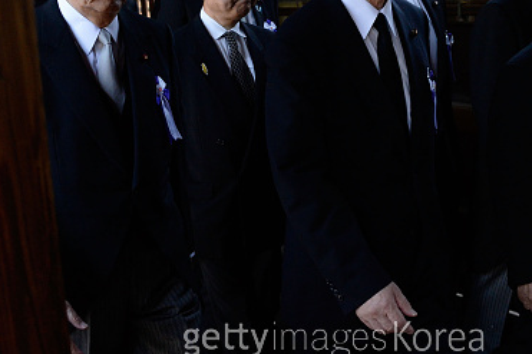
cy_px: 123
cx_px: 338
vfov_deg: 24.1
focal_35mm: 56
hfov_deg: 35.4
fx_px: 827
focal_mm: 35
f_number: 5.6
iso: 3200
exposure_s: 1/1000
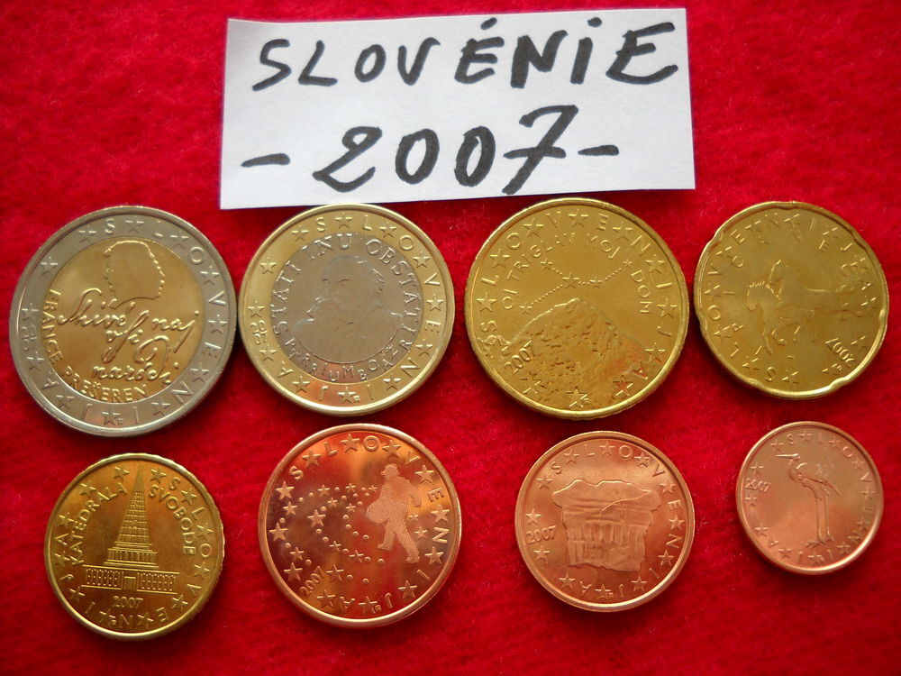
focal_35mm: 41
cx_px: 450
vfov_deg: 35.1
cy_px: 338
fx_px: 1067
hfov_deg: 45.8
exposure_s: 1/60
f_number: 3.1
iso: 124
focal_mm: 6.72
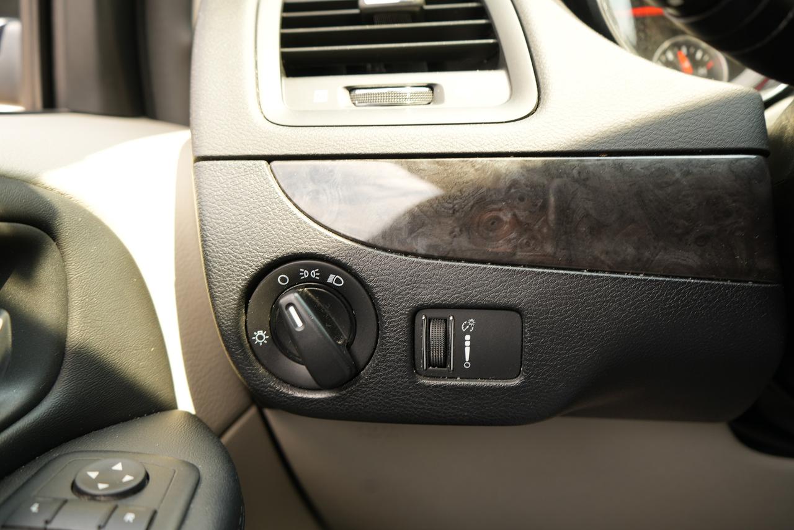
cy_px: 265
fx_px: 640
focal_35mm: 29
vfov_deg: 45.0
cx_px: 397
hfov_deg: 63.6
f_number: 4
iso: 100
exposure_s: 1/60
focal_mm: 29
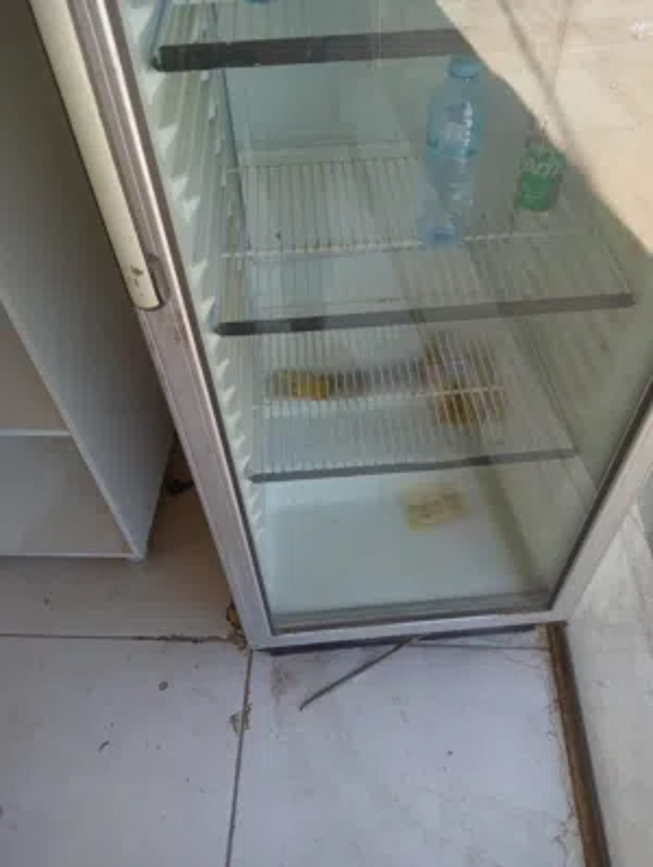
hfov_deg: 49.9
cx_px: 326
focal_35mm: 28
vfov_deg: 63.4
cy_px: 434
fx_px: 702
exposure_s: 1/200
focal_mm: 4.05
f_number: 1.8
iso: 264
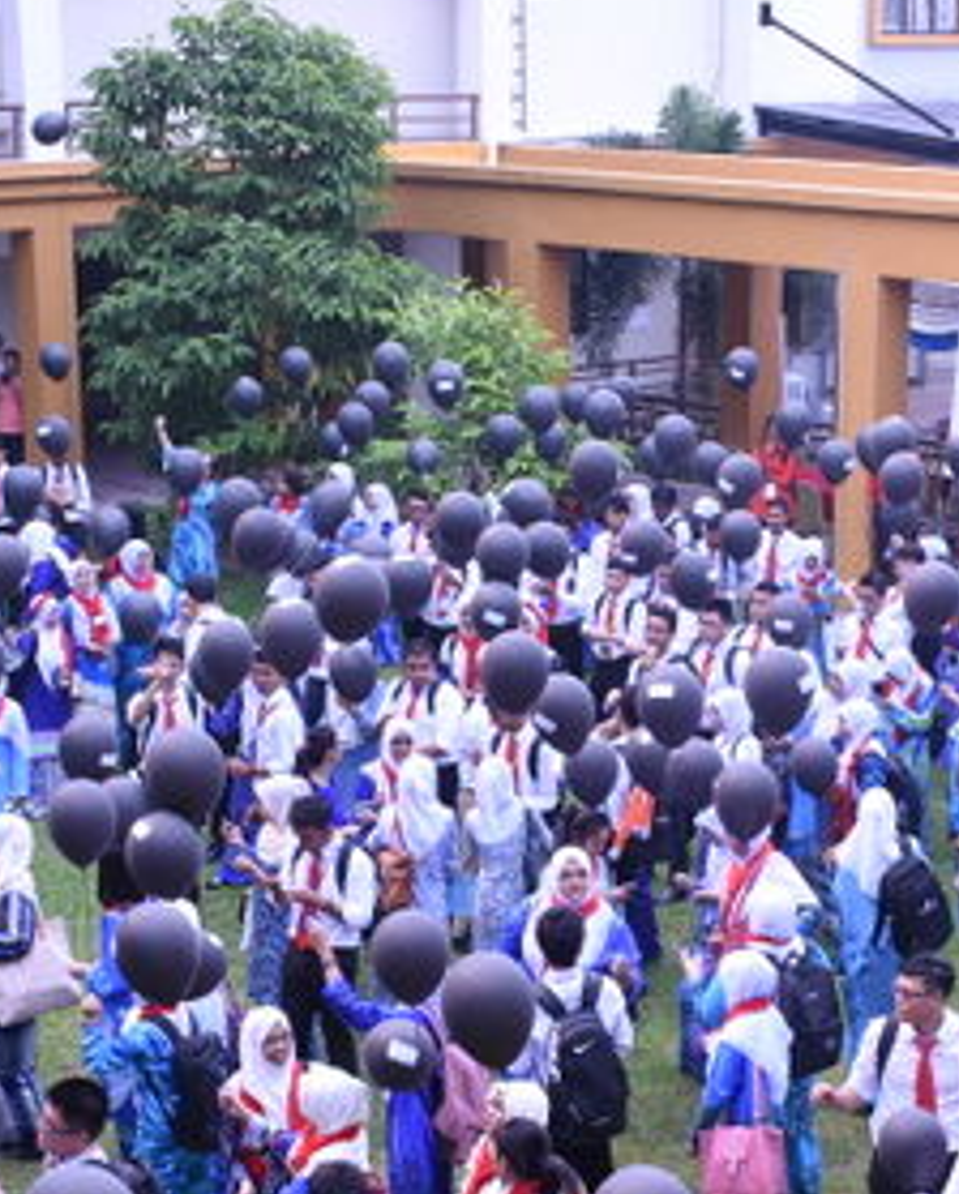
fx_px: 2513
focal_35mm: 71
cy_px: 745
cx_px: 651
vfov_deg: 26.6
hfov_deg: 21.5
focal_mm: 22
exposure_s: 1/100
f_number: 13
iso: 400
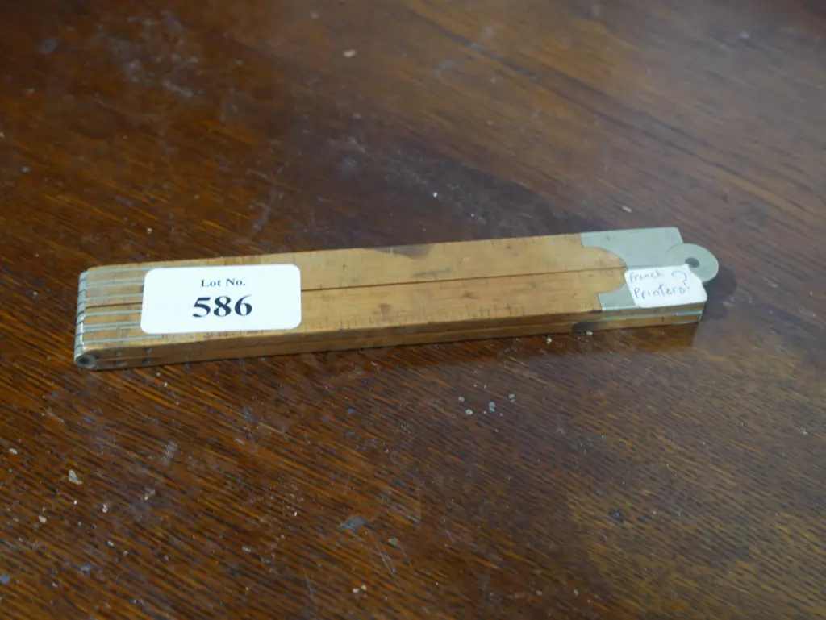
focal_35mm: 50
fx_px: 1194
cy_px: 310
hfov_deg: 38.2
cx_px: 413
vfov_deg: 29.1
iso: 1600
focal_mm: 25
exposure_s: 1/60
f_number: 5.3
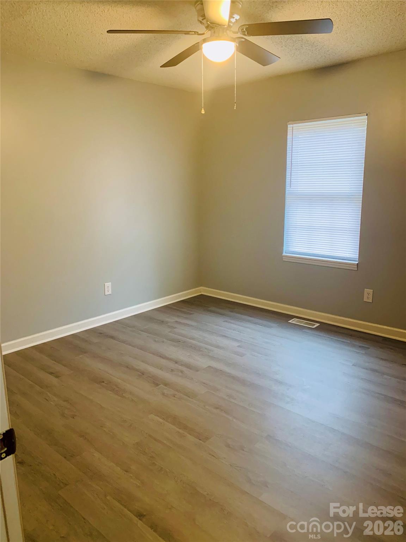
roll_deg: +0.5
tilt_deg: -10.7
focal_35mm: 26
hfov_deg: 53.1
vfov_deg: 67.3
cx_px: 203
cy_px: 271
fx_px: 407
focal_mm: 4.25
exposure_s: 1/40
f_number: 1.8
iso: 250
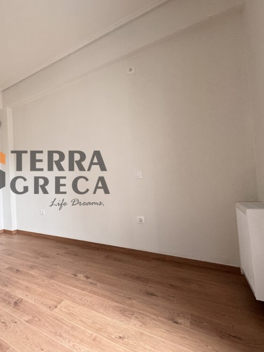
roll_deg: +3.5
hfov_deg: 61.2
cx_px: 42
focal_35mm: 19
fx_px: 193
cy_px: 178
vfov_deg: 84.7
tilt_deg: +0.7
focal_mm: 2.22
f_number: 2.2
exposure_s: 1/99
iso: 200
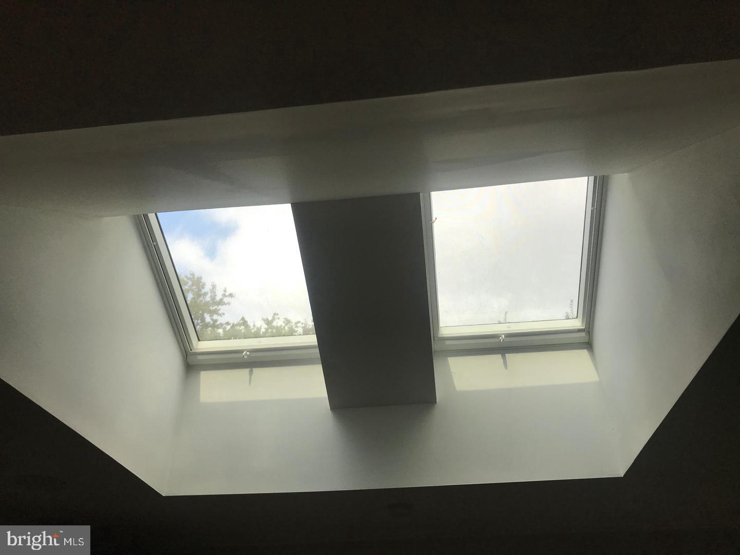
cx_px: 370
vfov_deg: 49.7
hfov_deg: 63.4
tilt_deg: +35.4
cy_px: 278
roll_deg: +2.3
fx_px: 599
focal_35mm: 28
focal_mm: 3.99
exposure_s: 1/402
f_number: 1.8
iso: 20
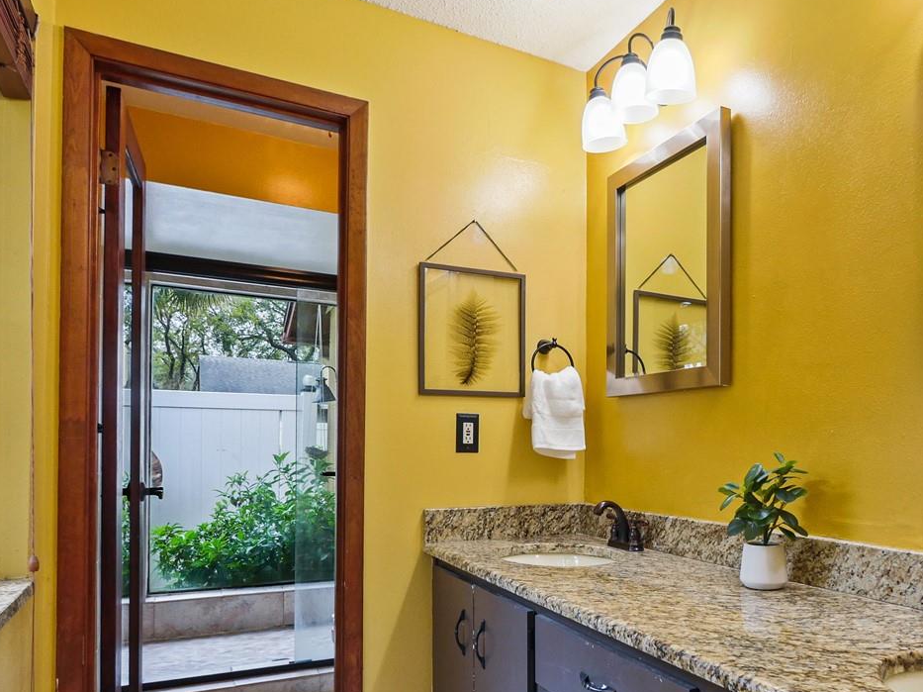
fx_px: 640
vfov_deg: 56.3
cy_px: 420
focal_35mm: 24
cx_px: 612
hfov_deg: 69.7
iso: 1000
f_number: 4
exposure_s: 1/60
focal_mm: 7
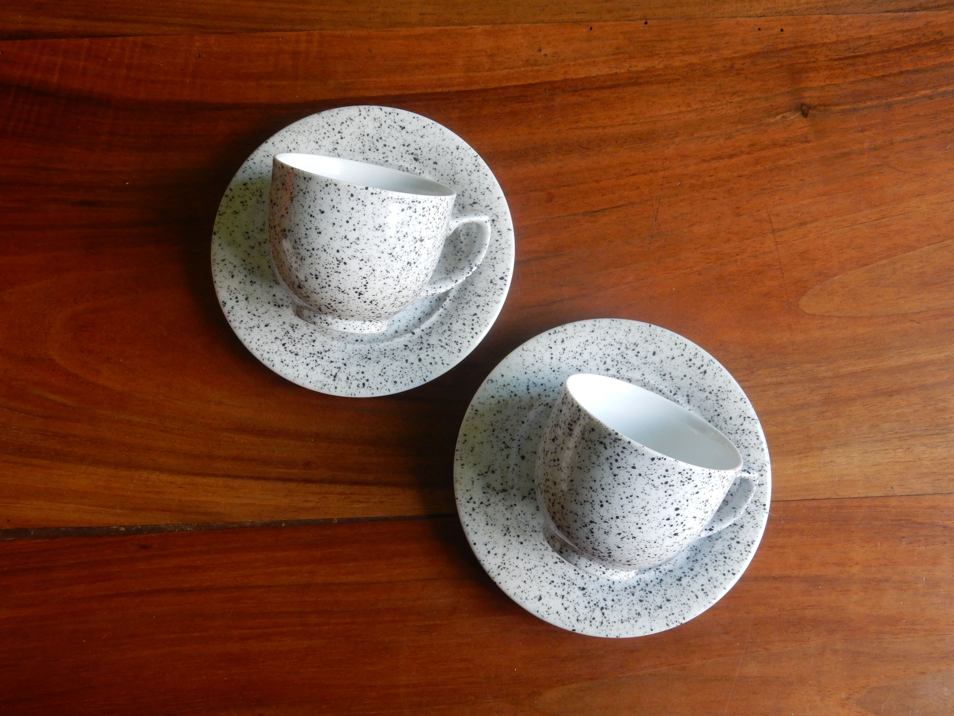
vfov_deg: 39.7
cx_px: 477
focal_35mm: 36
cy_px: 358
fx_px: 992
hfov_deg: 51.4
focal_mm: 6.4
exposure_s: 1/30
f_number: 4
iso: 360
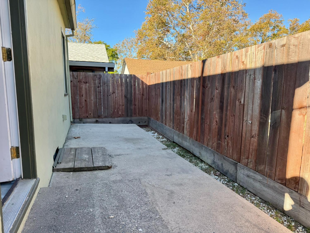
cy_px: 116
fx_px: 215
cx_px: 155
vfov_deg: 56.8
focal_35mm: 24
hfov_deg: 71.6
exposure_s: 1/1314
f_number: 1.78
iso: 100
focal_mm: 6.76
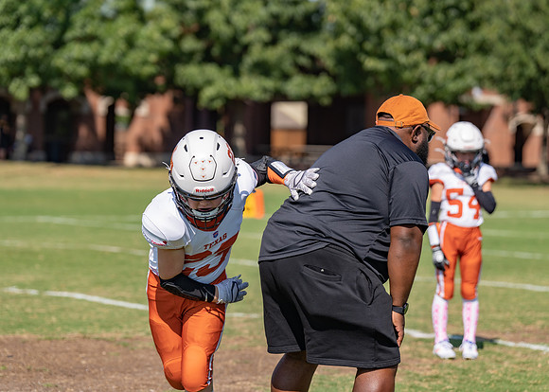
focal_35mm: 133
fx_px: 2074
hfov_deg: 15.1
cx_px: 274
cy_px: 196
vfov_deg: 10.8
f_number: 3.5
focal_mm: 127
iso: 100
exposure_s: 1/1600
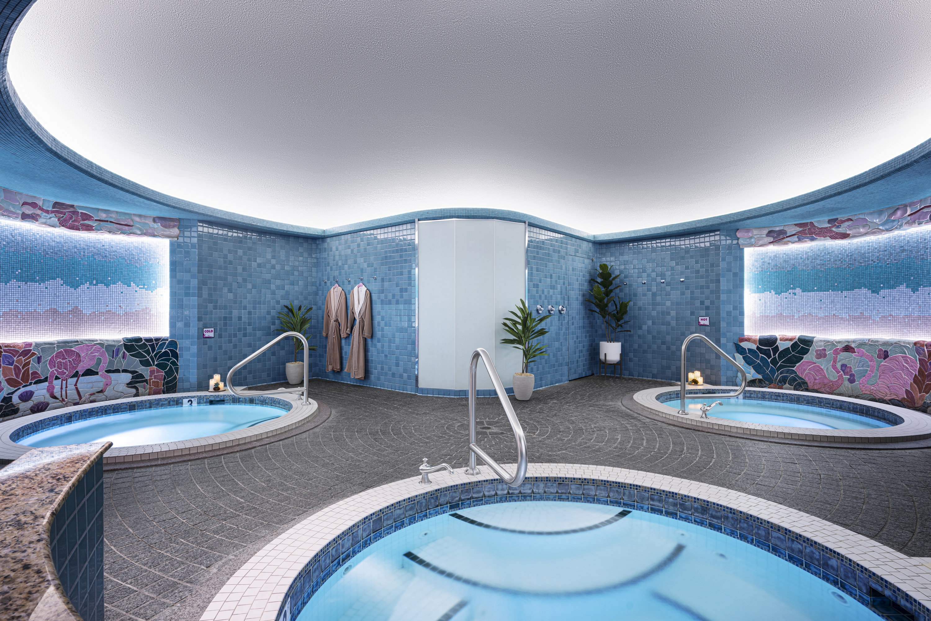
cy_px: 310
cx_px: 466
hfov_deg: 90.0
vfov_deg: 67.4
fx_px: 465
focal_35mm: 18
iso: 100
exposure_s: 10
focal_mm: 18
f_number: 11
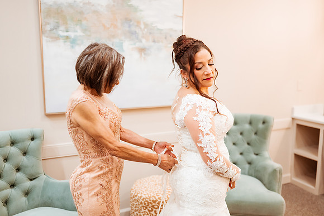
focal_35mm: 35
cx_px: 162
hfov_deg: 54.4
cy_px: 108
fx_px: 315
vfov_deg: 37.9
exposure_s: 1/500
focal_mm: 35
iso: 1250
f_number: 1.8
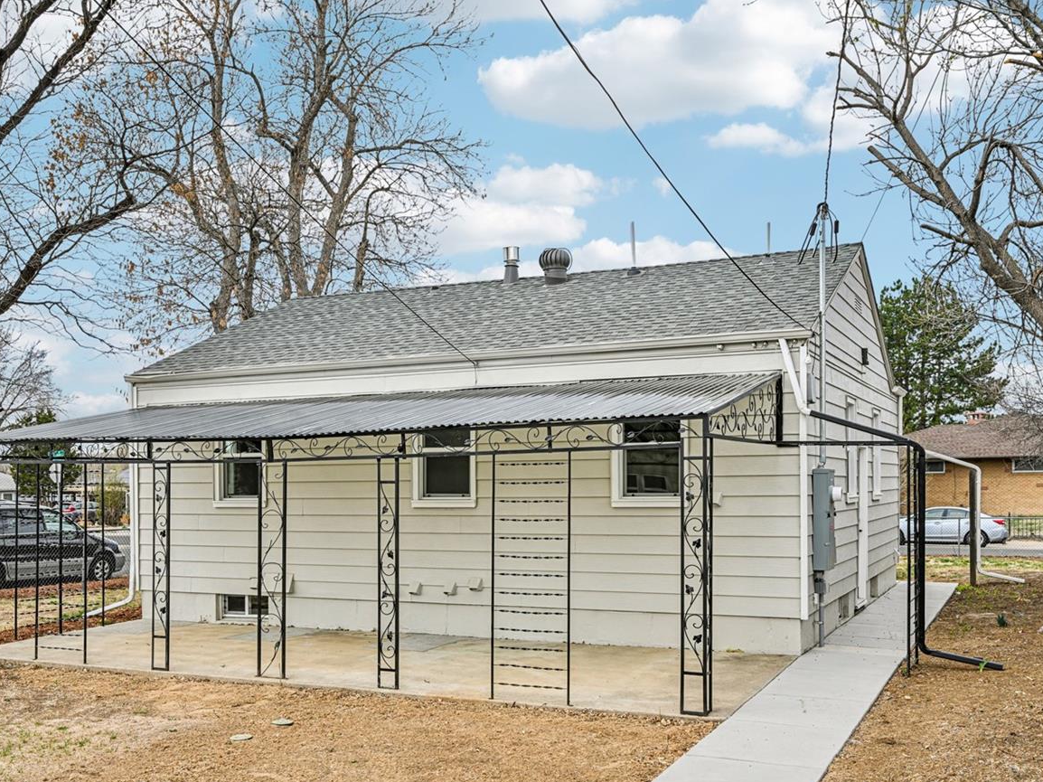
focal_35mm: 36
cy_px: 466
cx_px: 444
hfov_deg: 51.2
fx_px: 1084
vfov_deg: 39.5
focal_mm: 27
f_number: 11
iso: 64
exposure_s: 1/50
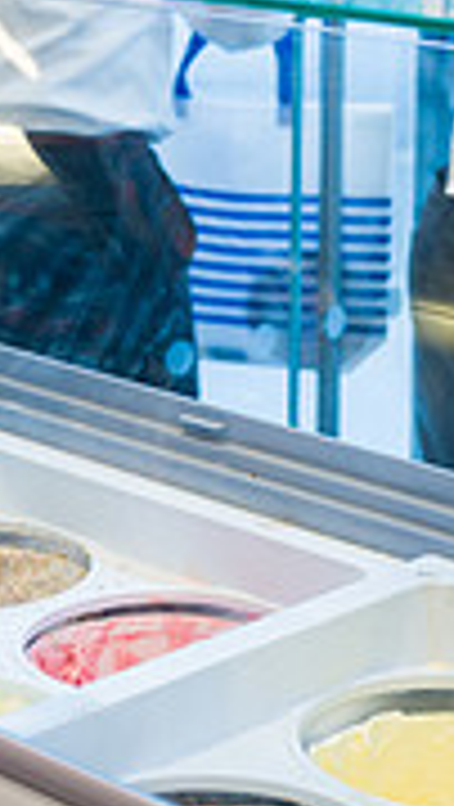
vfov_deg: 17.2
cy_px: 5
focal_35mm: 122
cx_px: -31
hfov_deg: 9.9
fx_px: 2605
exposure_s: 1/250
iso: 1000
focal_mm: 36
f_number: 3.2
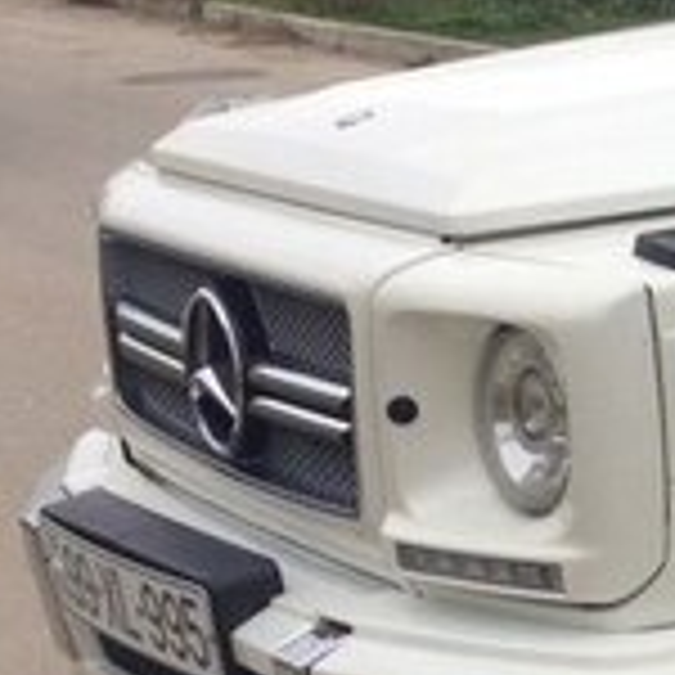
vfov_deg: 13.6
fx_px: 2824
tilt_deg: -10.4
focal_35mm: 128
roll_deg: -0.7
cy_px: 344
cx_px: 1408
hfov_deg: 11.9
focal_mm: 4.12
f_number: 2.4
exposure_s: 1/158
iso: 50
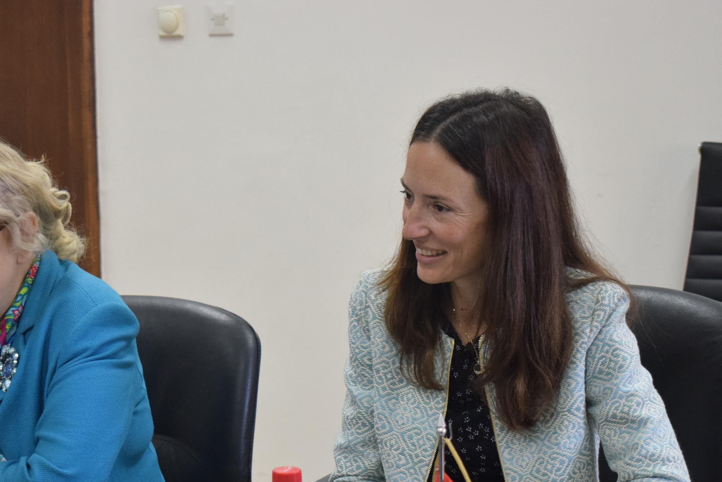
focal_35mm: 92
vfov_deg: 14.8
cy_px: 341
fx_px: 1845
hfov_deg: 22.1
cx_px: 260
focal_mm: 40
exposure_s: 1/60
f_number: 5
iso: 1400
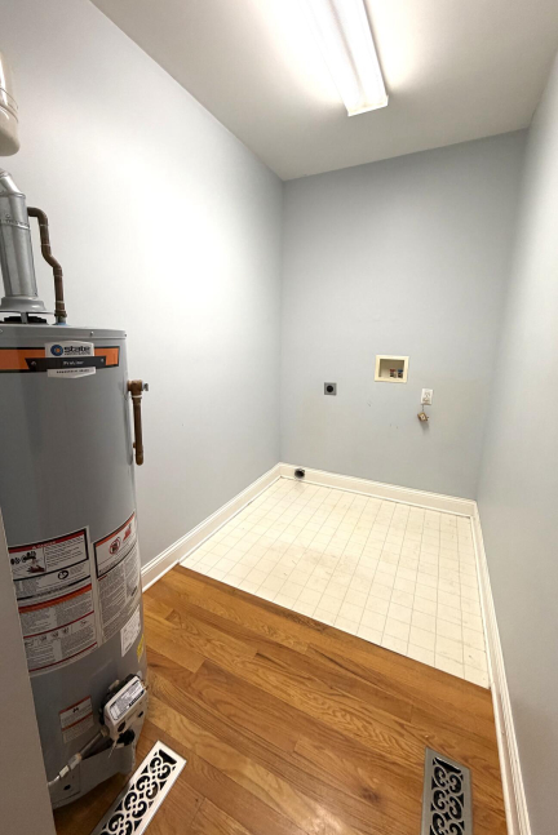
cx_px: 261
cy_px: 408
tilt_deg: -12.4
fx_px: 348
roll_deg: -0.3
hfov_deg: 77.3
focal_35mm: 15
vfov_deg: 100.4
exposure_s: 1/60
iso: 200
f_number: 2.2
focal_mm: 2.22
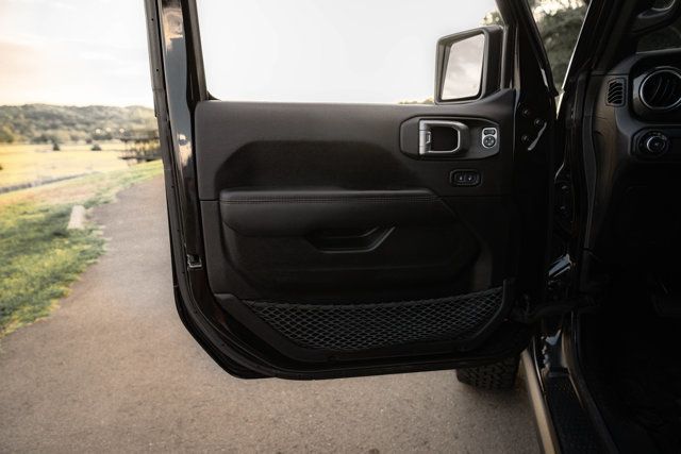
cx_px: 340
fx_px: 454
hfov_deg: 73.7
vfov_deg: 53.2
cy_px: 227
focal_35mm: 24
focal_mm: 24
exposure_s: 1/500
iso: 800
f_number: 4
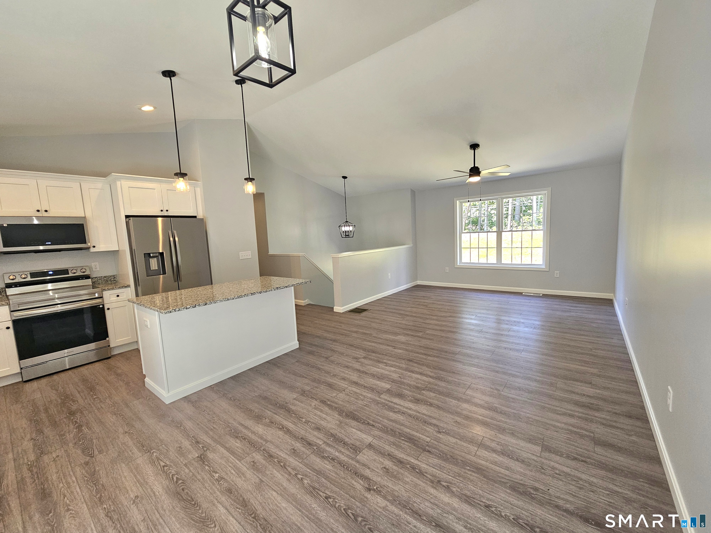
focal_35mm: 13
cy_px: 266
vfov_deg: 89.9
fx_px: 267
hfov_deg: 106.2
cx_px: 356
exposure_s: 1/60.2
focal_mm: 2.2
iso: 80
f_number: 2.2
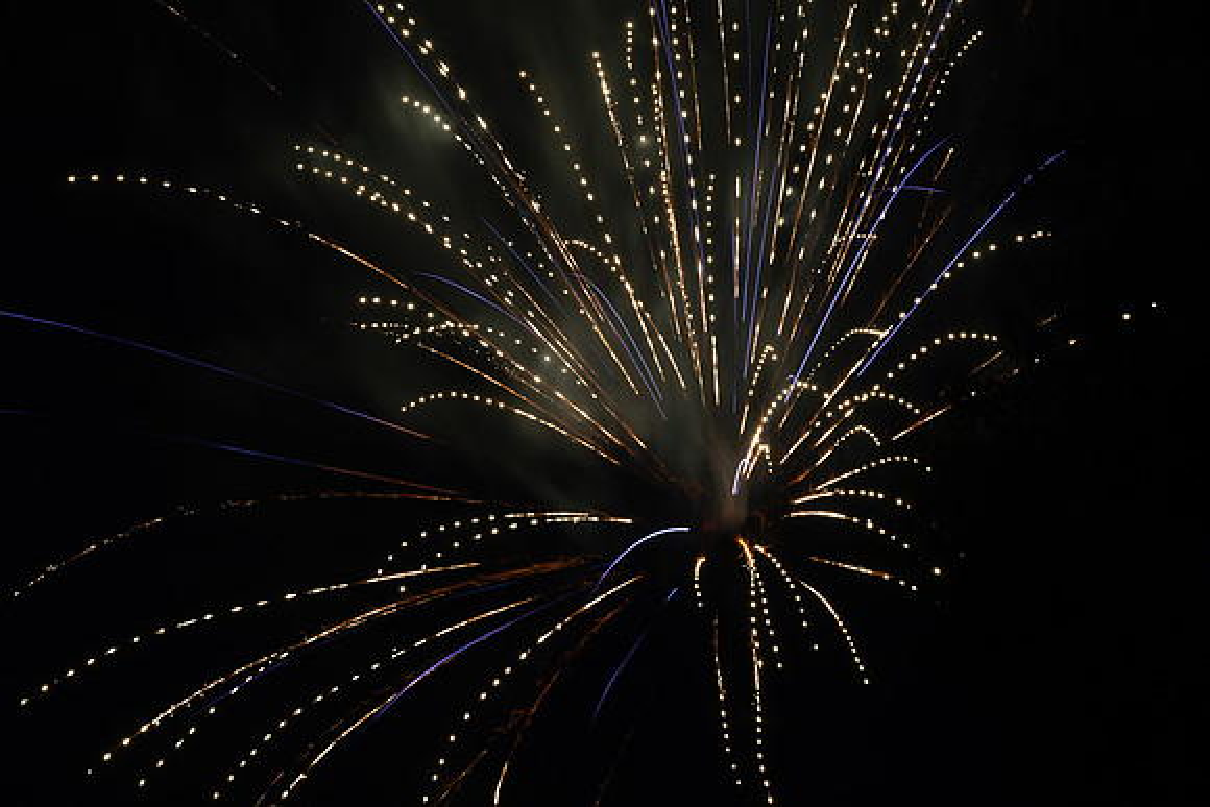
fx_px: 2353
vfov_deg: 19.5
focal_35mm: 70
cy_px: 404
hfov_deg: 28.8
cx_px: 605
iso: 200
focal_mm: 70
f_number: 11
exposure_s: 1
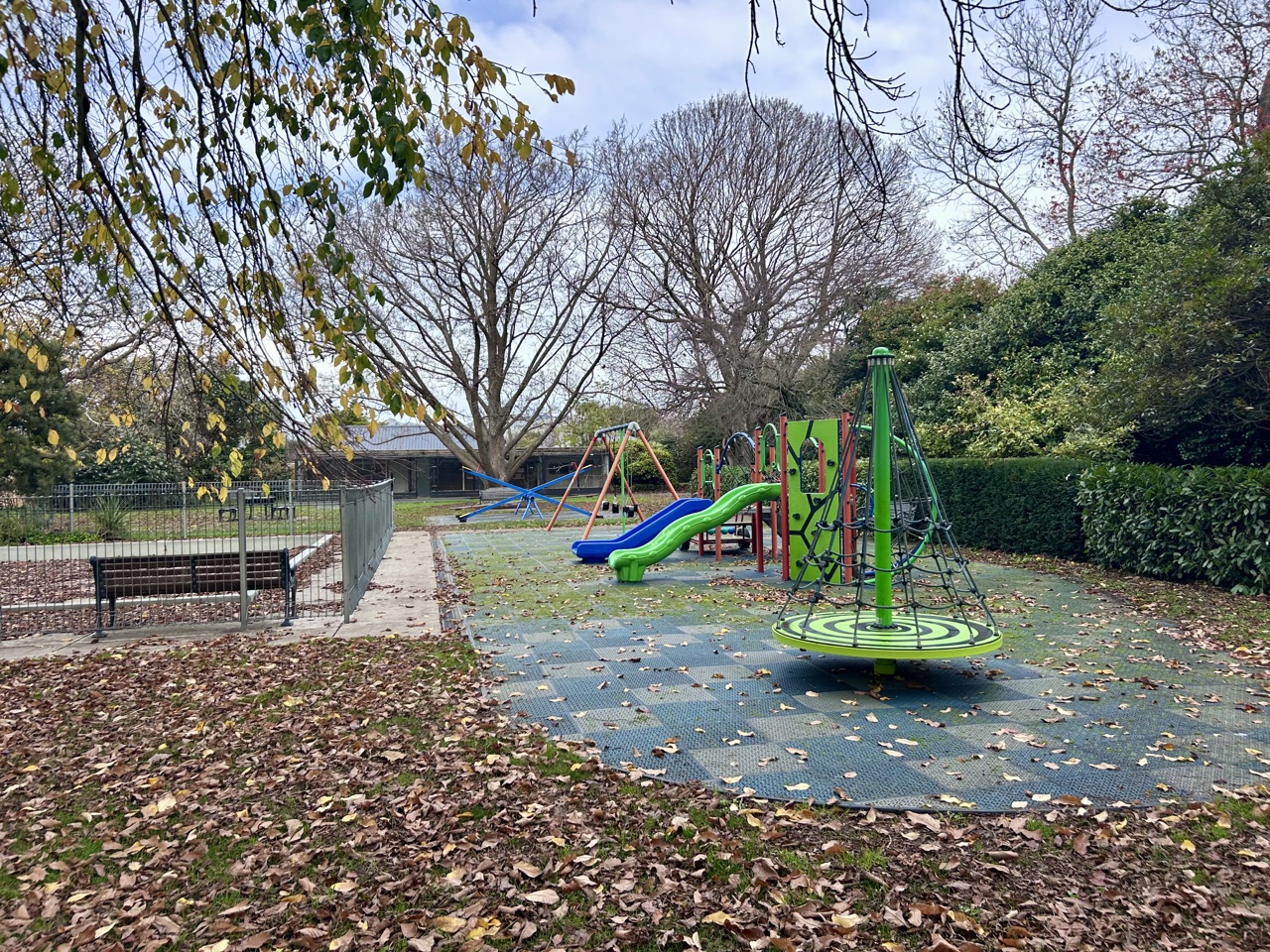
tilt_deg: +0.9
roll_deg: +0.9
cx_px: 635
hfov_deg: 67.3
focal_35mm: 26
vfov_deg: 53.1
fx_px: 954
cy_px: 476
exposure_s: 1/1079
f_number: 1.5
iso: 50
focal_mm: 5.7
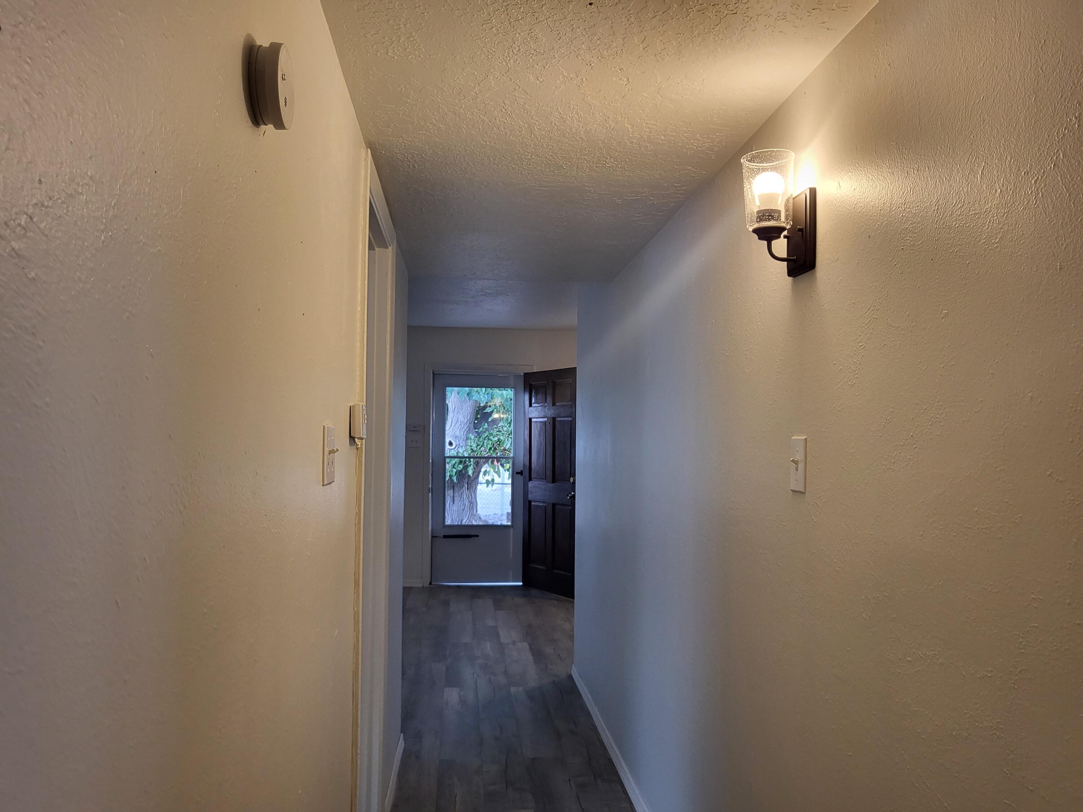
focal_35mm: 26
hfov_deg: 67.3
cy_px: 406
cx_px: 542
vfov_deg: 53.1
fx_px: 813
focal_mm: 4.25
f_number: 1.8
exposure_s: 1/120
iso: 200
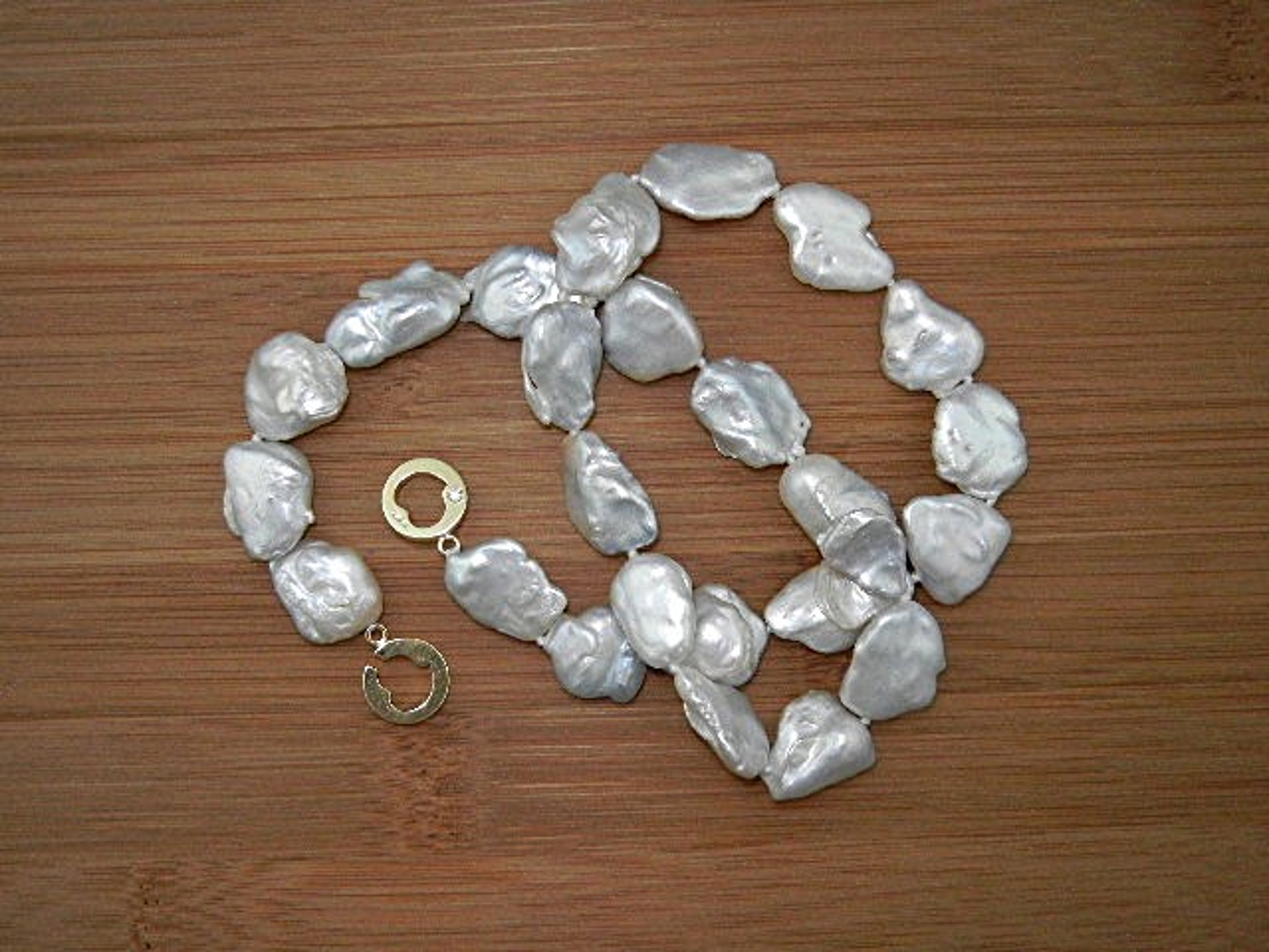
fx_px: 1430
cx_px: 634
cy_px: 476
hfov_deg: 47.9
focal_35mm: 39
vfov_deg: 36.8
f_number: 7.4
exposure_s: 1/30
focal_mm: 7.1
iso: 800
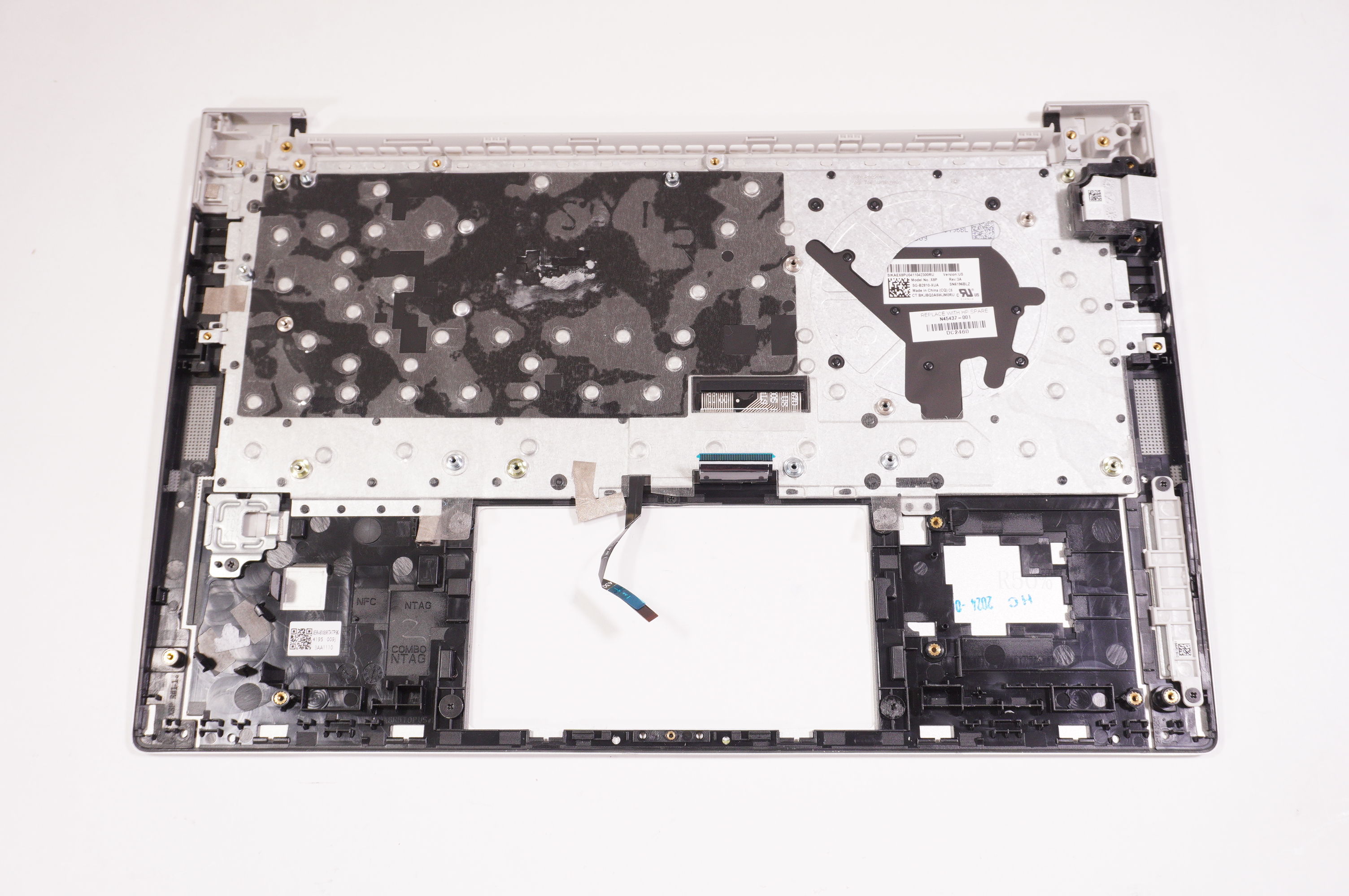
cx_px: 674
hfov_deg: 53.2
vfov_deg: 36.8
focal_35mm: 36
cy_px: 448
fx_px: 1348
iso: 640
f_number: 6.3
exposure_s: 1/100
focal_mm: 24
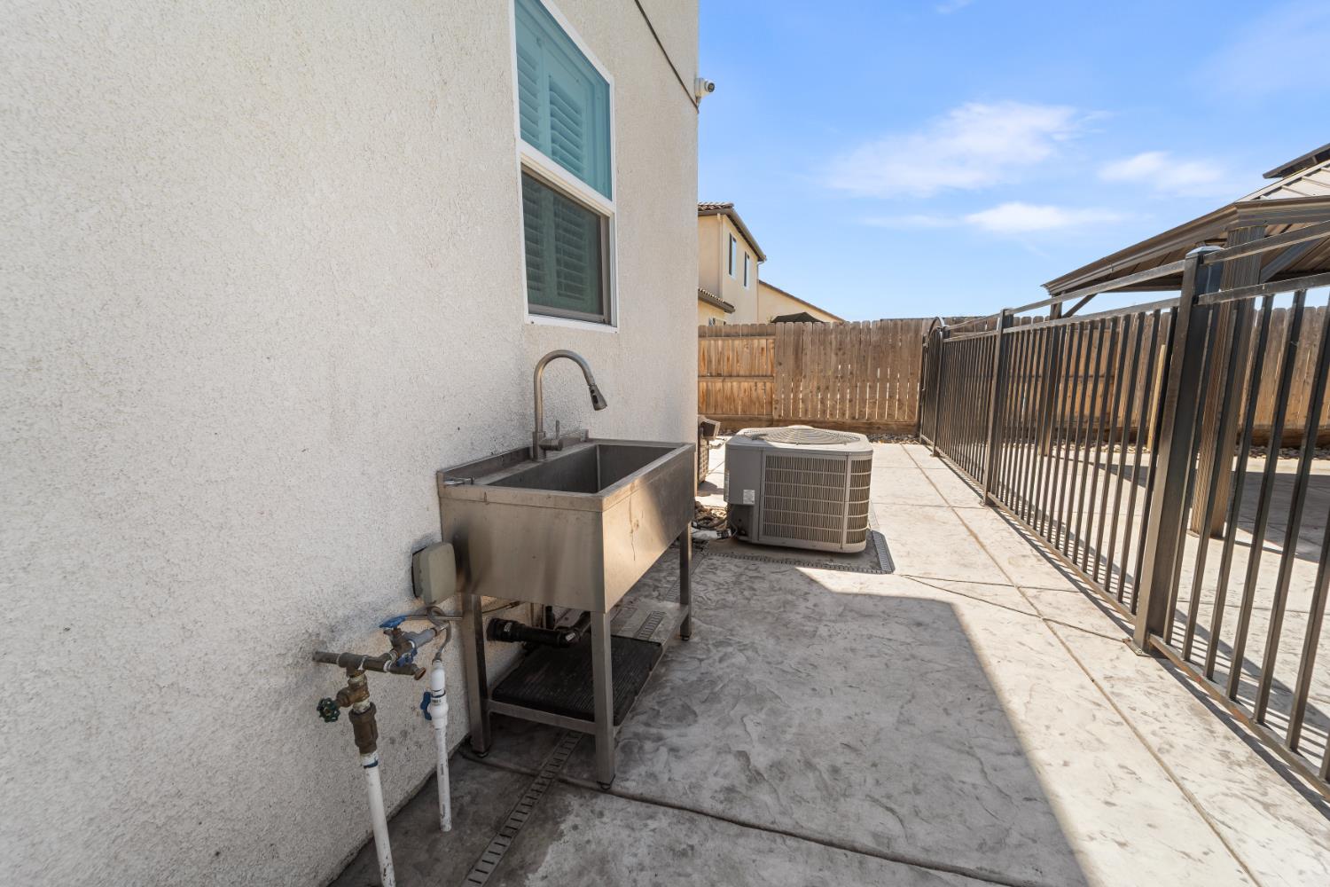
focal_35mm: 14
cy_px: 444
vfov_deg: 81.2
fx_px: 517
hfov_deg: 104.3
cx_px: 665
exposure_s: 1/125
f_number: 8
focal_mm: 14
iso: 64
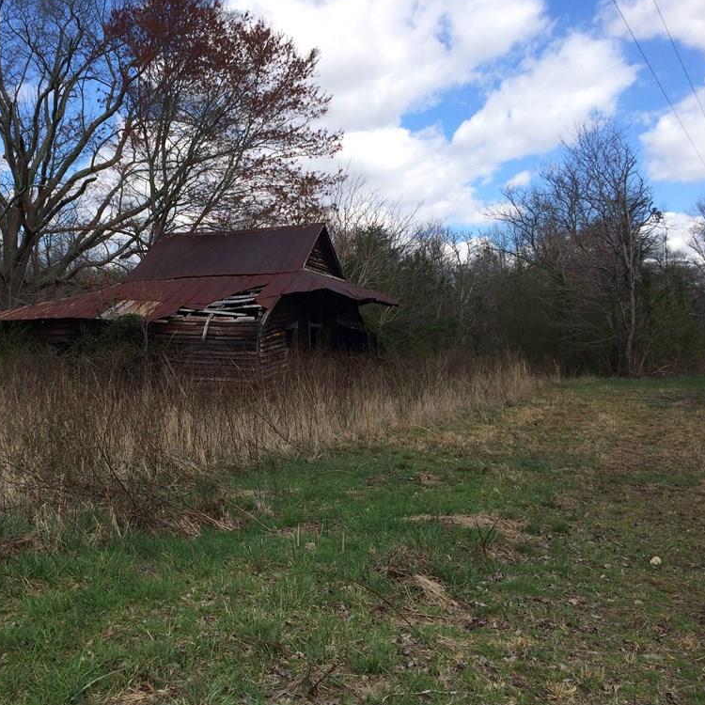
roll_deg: +0.6
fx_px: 806
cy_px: 351
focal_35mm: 35
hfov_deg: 46.4
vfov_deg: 47.2
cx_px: 230
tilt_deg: -0.8
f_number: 2.2
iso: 32
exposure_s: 1/1368
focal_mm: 4.15
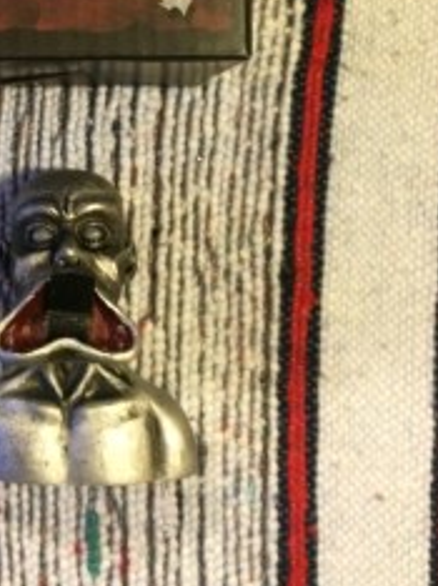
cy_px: 96
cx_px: 78
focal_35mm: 53
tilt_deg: -86.4
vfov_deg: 34.8
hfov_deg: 26.9
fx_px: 896
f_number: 2.2
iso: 320
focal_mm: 4.15
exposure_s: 1/17
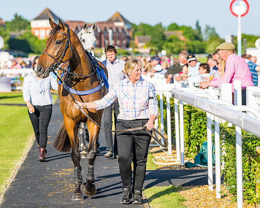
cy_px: 104
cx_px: 138
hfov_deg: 10.4
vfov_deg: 8.3
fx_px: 1430
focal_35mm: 186
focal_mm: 165
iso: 200
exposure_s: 1/1250
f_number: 5
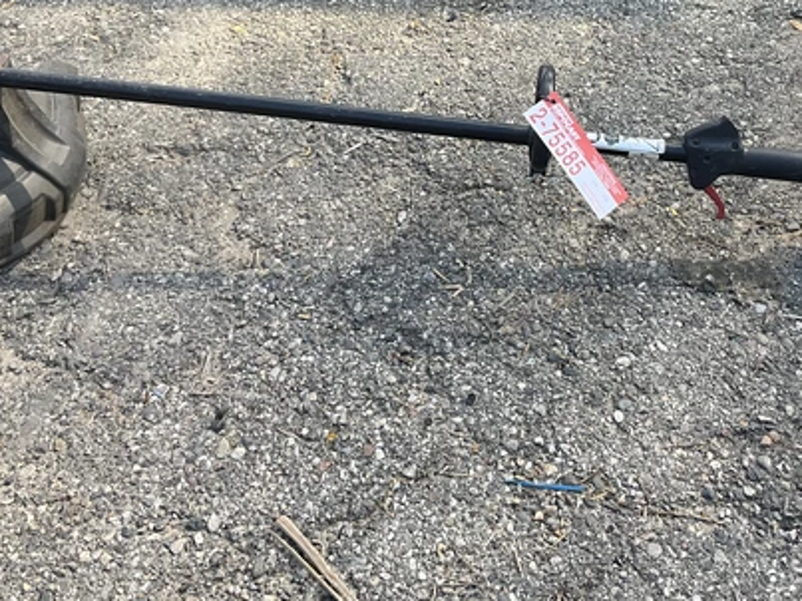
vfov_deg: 26.5
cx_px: 468
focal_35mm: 54
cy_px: 110
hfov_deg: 35.5
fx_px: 1251
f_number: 1.8
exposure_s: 1/254
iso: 25
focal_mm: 3
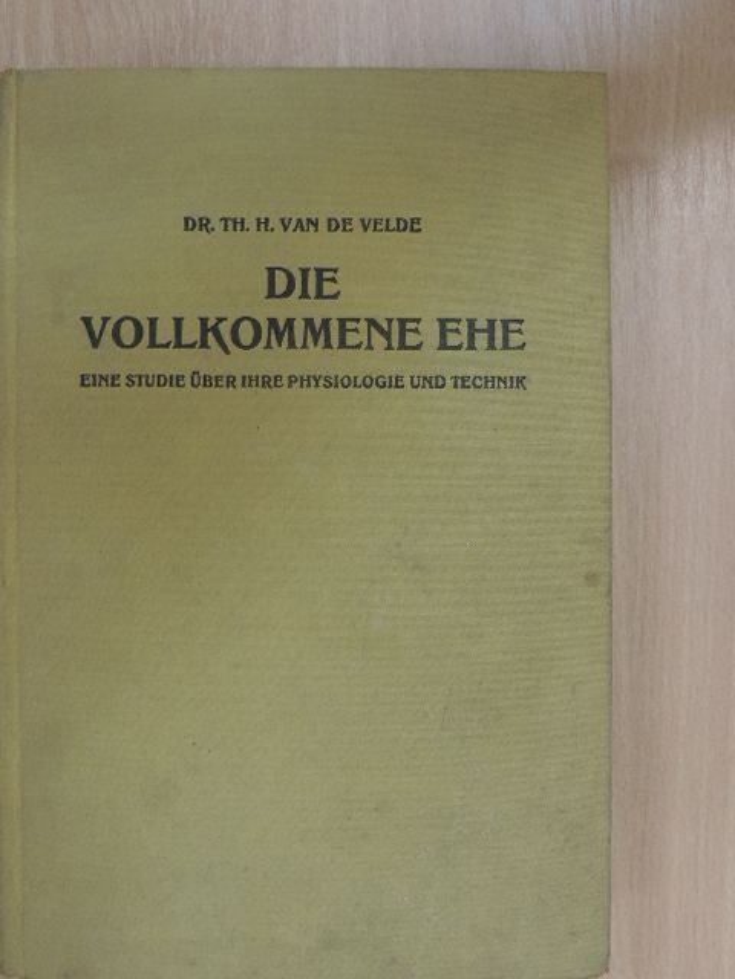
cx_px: 368
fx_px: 1331
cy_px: 490
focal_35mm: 47
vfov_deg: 40.4
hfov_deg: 30.9
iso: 400
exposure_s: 1/25
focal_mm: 8.3
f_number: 3.9
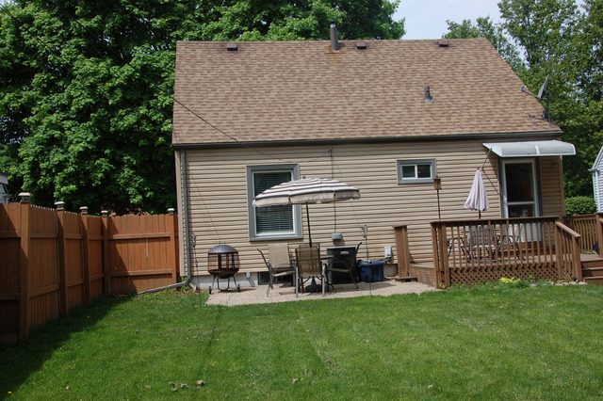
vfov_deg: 35.5
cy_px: 200
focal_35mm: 38
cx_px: 302
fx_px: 628
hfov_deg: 51.3
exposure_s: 1/250
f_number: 8
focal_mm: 25
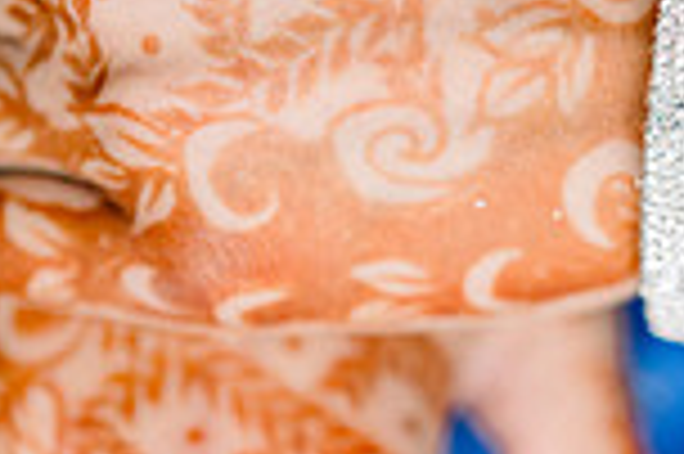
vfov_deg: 7.2
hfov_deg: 10.7
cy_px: 357
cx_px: 684
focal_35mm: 191
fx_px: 3625
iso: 320
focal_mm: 50
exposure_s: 1/160
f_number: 1.4
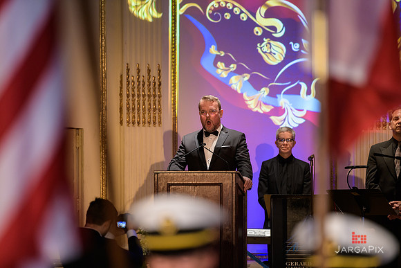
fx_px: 2228
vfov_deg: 6.9
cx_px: 200
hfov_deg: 10.3
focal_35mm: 200
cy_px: 134
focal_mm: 200
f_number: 3.2
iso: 1250
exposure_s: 1/125
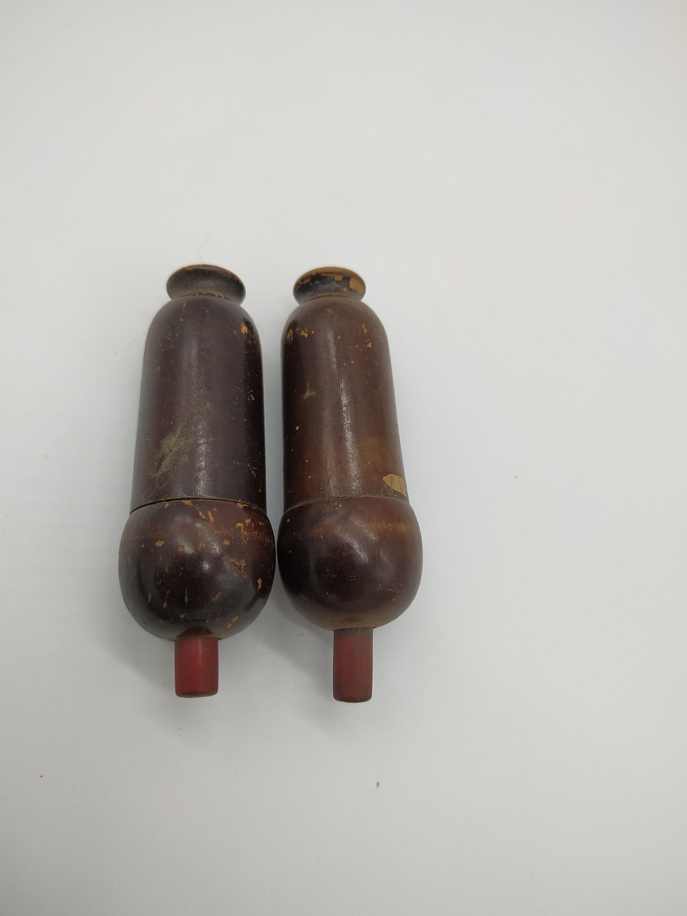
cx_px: 344
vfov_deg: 71.6
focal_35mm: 24
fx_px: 635
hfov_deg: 56.8
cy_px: 458
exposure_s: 1/327
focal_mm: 3.94
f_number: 1.9
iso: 100
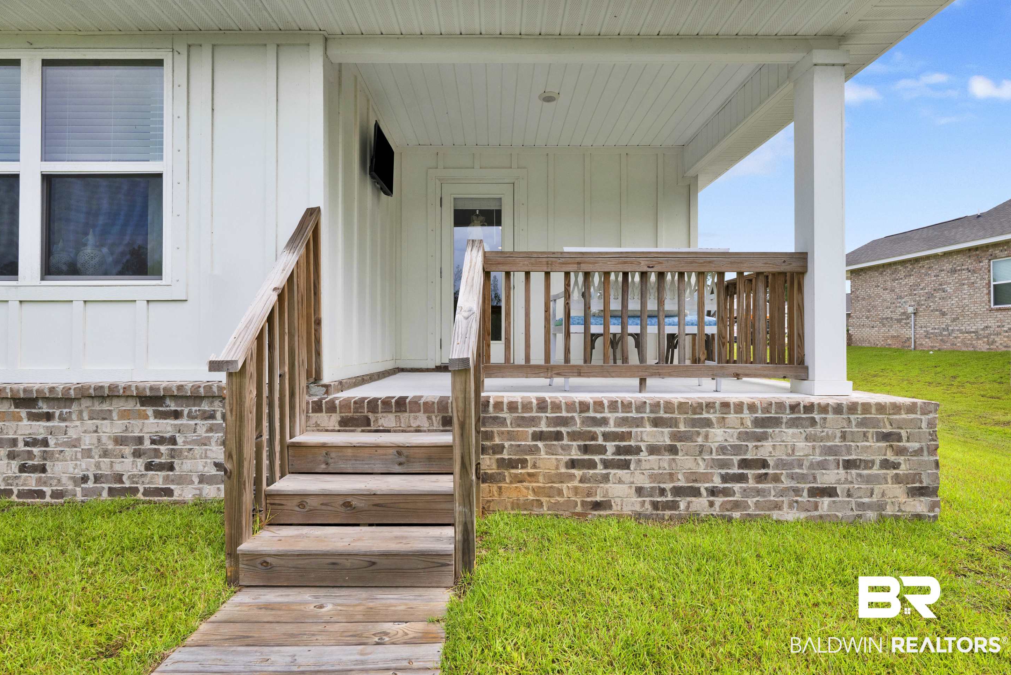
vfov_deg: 68.8
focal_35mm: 18
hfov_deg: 91.5
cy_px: 335
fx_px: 492
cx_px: 496
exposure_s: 1/400
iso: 400
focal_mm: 16.5
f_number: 11
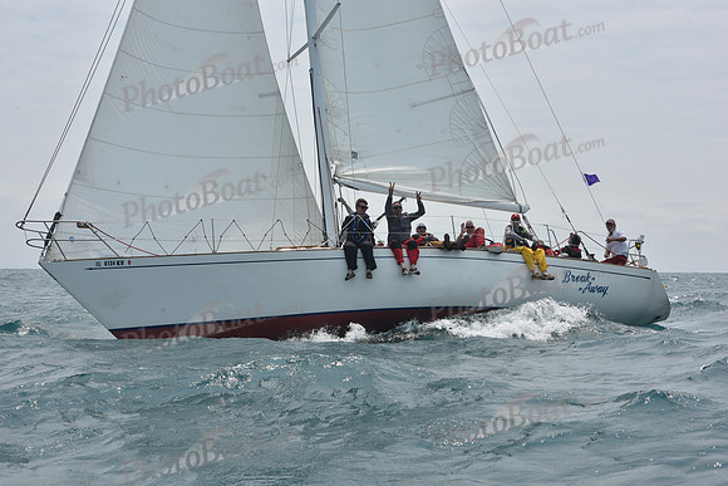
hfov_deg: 28.8
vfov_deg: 19.5
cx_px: 364
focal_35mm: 70
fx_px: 1416
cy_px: 243
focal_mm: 70
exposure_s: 1/800
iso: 250
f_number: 11
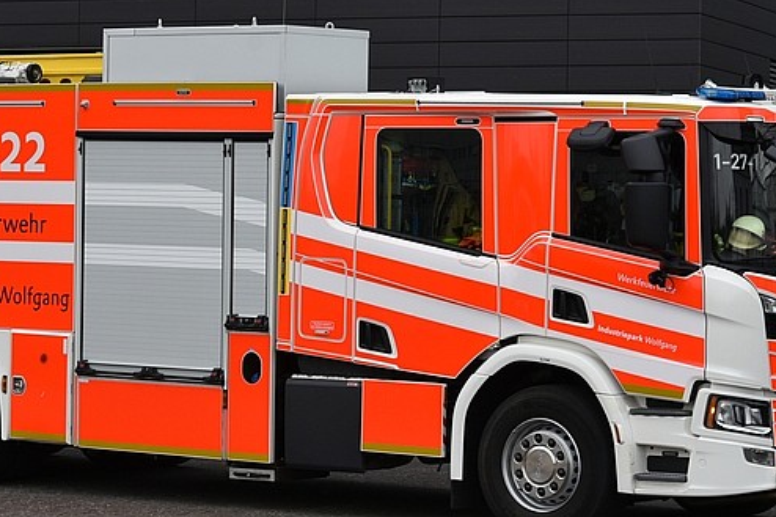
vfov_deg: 11.0
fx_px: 2672
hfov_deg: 16.5
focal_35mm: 124
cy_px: 236
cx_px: 234
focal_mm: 68
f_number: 8
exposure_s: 1/250
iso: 360
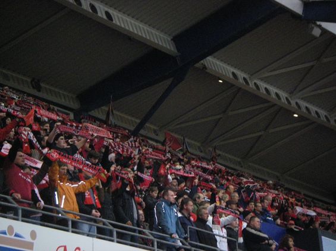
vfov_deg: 10.1
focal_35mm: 147
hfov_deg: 13.4
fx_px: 1426
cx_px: 168
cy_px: 126
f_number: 4.3
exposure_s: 1/125
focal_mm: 24.2
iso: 800
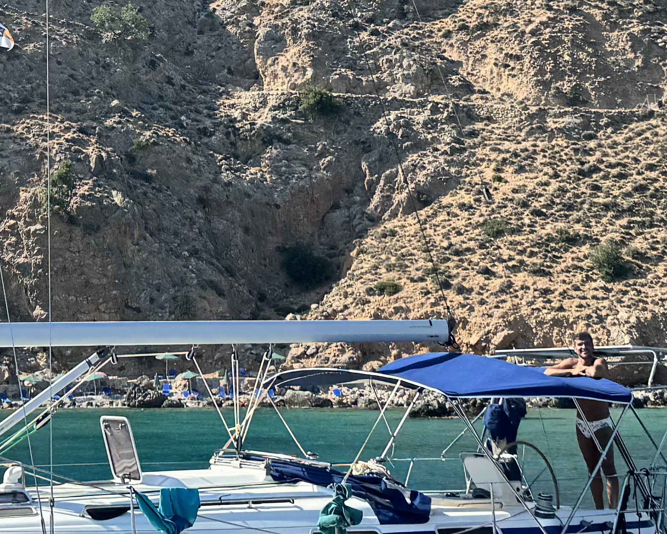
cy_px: -39
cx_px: 37
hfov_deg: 21.6
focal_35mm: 86
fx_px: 1698
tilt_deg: +14.2
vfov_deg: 17.3
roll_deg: +1.3
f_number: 1.78
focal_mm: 6.76
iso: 80
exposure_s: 1/3247
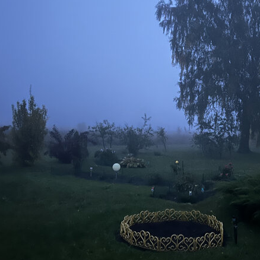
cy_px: 123
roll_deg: -1.0
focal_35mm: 42
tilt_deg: +1.9
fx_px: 357
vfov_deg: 40.0
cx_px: 187
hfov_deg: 39.2
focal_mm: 5.7
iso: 1000
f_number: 1.5
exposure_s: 1/9
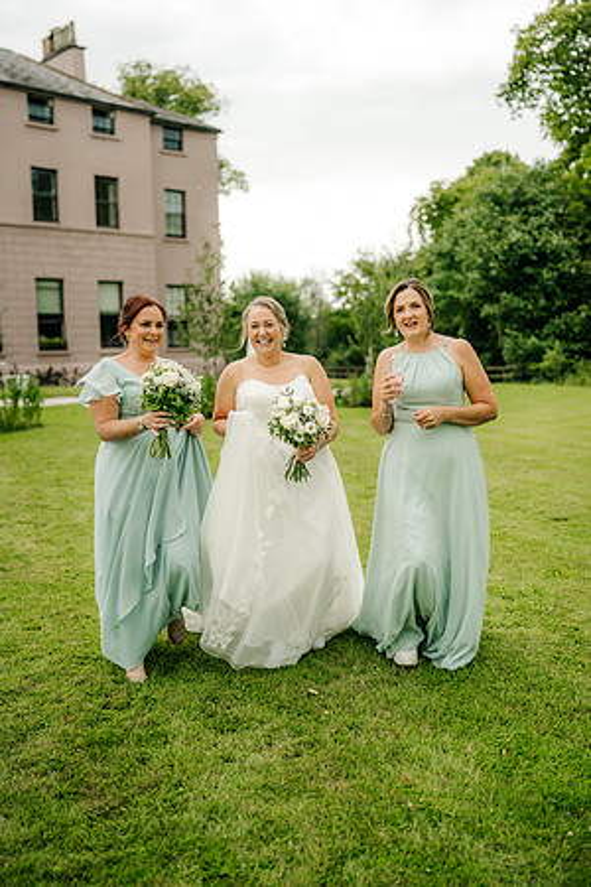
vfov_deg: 54.4
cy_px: 444
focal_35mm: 35
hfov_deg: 37.9
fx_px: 862
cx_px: 296
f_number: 1.6
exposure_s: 1/1000
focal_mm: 35
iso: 100
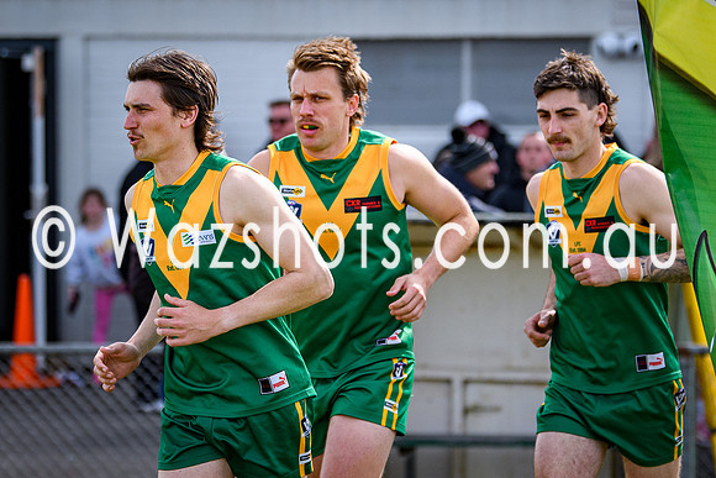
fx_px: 4677
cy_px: 293
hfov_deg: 8.8
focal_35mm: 235
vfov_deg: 5.8
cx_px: 277
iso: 400
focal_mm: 112
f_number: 2.8
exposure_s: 1/5000
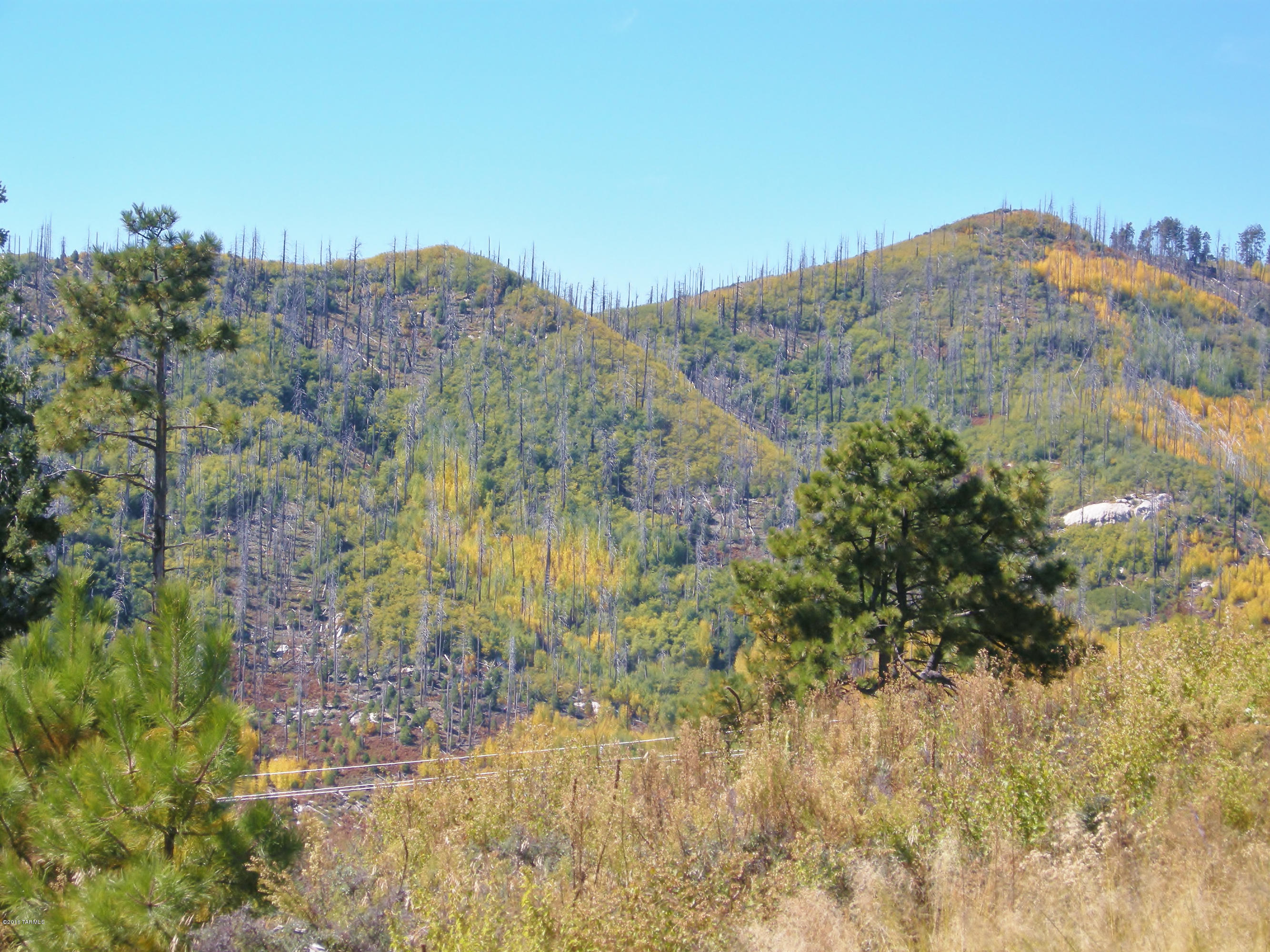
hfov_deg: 19.4
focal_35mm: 101
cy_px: 476
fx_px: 3705
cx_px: 635
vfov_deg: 14.6
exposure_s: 1/190
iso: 64
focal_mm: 21.5
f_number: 5.2
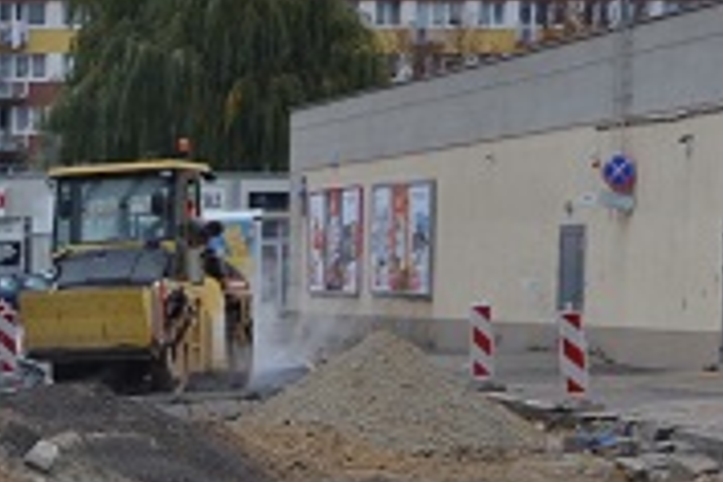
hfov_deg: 12.8
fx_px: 2992
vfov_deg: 9.1
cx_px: -478
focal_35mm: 149
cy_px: 586
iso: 110
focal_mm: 22
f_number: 5.6
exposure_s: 1/125
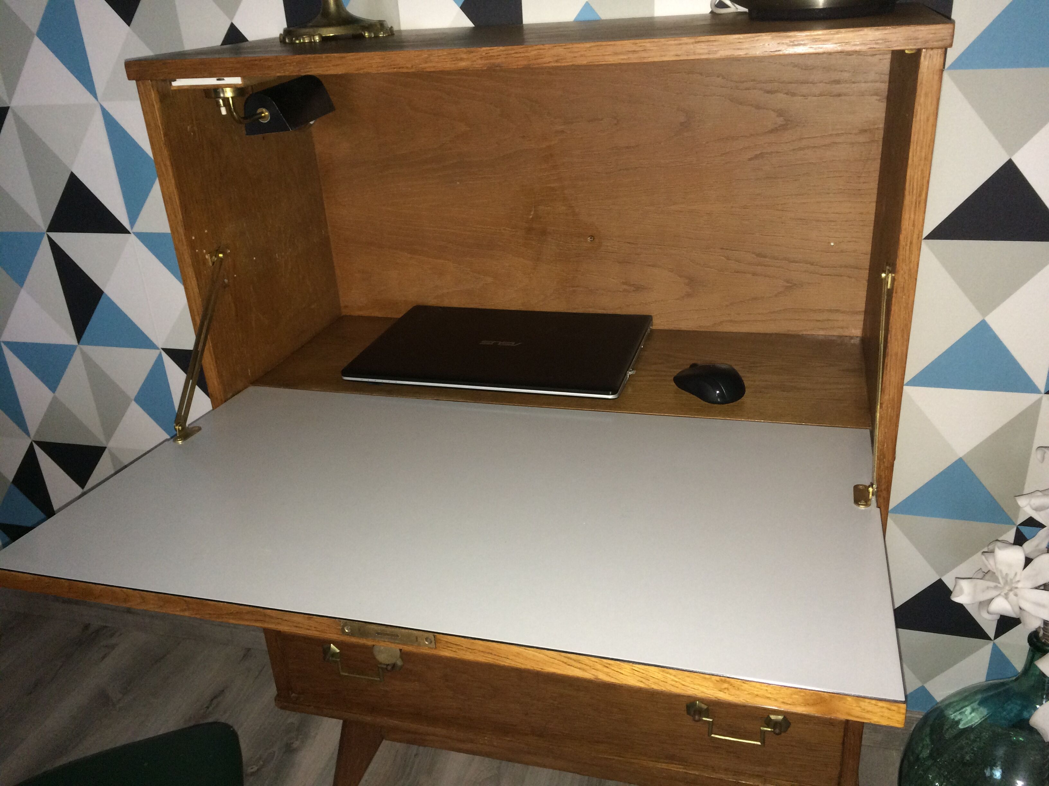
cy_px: 393
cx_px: 524
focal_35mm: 29
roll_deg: +2.6
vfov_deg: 48.2
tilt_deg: -25.4
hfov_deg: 61.7
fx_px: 879
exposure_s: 1/17
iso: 200
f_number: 2.2
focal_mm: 4.15
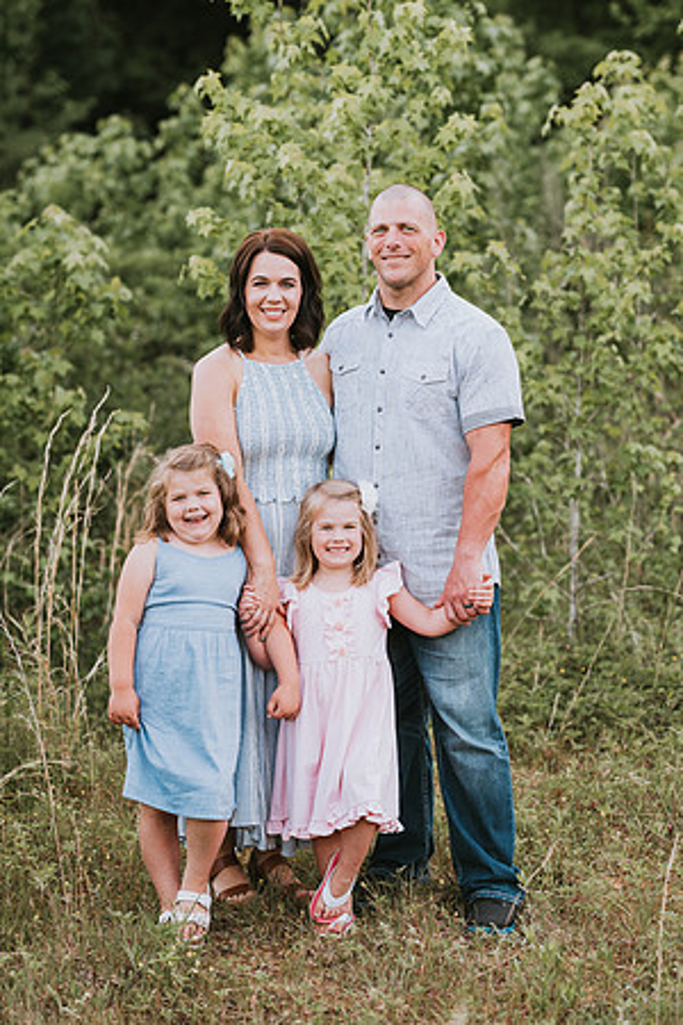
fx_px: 2419
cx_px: 342
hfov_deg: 16.1
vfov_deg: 23.9
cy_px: 512
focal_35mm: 85
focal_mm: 85
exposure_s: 1/400
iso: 200
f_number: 2.5
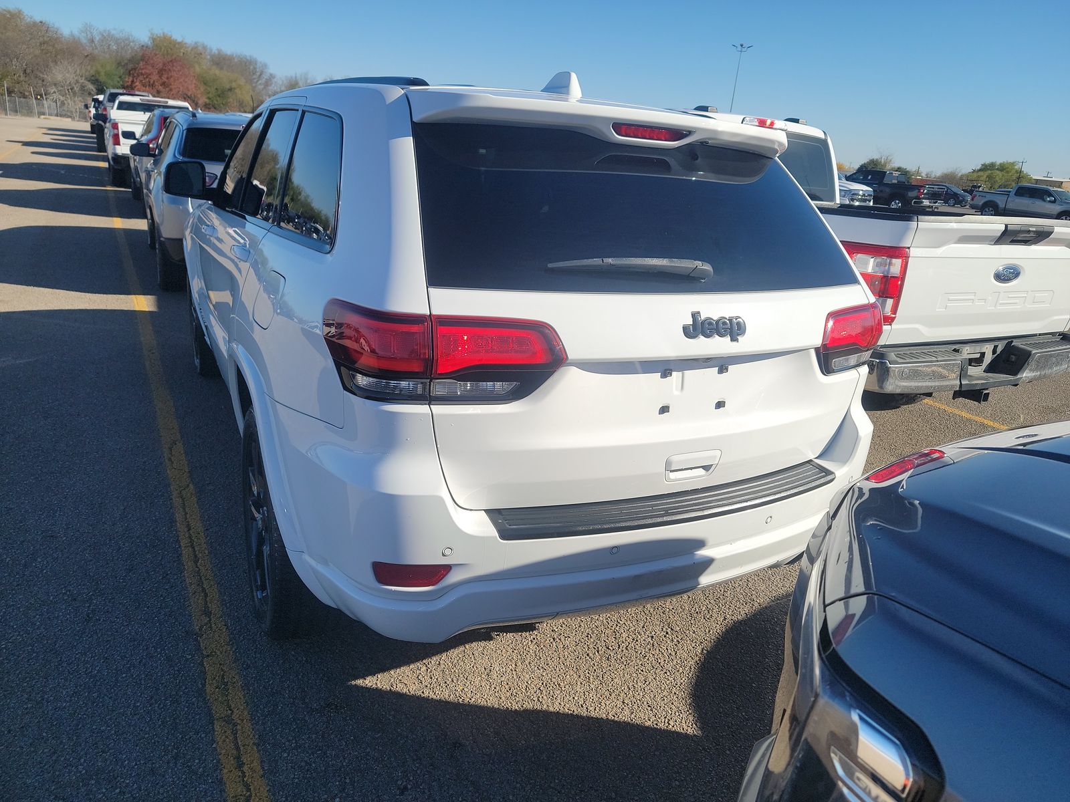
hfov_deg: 71.6
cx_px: 535
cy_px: 401
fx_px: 742
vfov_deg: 56.8
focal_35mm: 24
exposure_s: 1/929
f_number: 1.8
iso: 50
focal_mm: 6.7
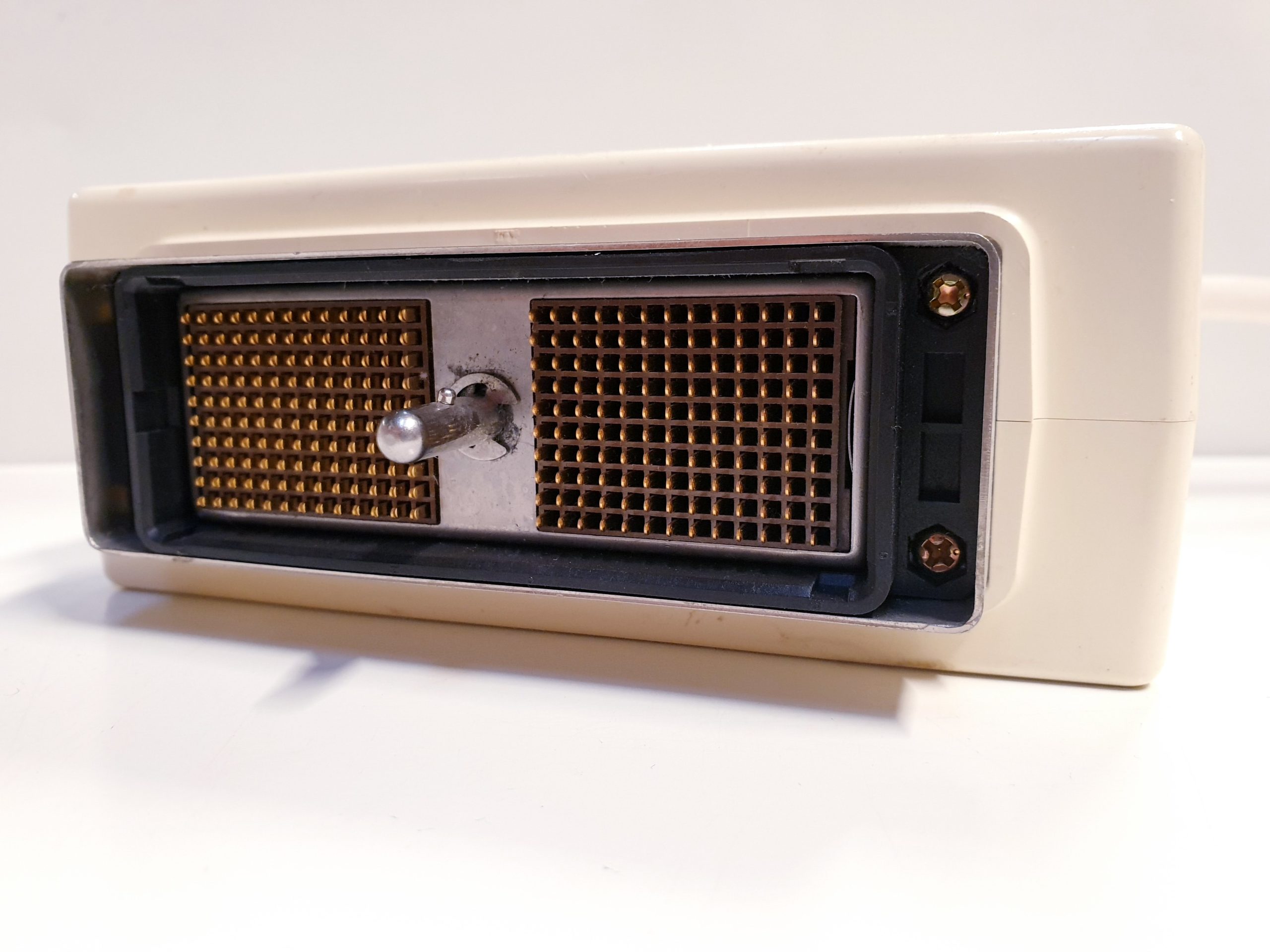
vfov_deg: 53.1
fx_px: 954
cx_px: 635
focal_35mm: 26
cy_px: 476
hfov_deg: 67.3
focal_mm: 4.3
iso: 250
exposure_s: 1/50
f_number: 2.4
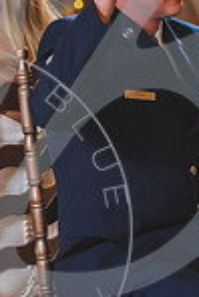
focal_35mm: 310
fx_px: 2564
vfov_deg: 6.6
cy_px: 76
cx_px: 36
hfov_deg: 4.4
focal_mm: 102
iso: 1000
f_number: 2.8
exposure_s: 1/200
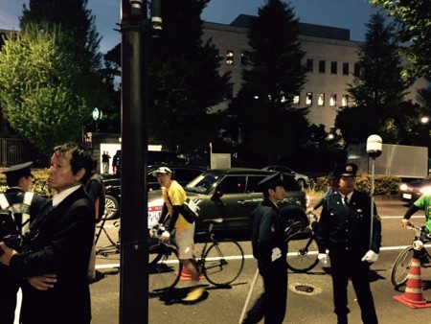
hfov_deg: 61.6
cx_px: 216
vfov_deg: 48.3
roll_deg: -1.0
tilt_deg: -1.0
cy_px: 162
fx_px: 361
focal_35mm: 29
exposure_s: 1/15
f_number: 2.2
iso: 640
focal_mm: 4.15
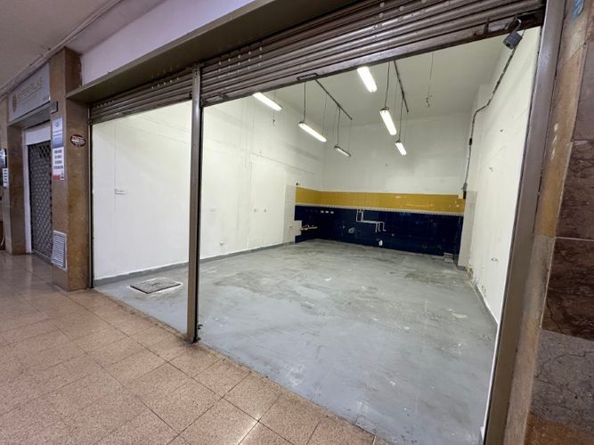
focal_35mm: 14
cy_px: 222
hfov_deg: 102.1
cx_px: 297
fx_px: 240
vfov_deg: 85.7
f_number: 2.2
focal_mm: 2.22
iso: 200
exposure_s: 1/120
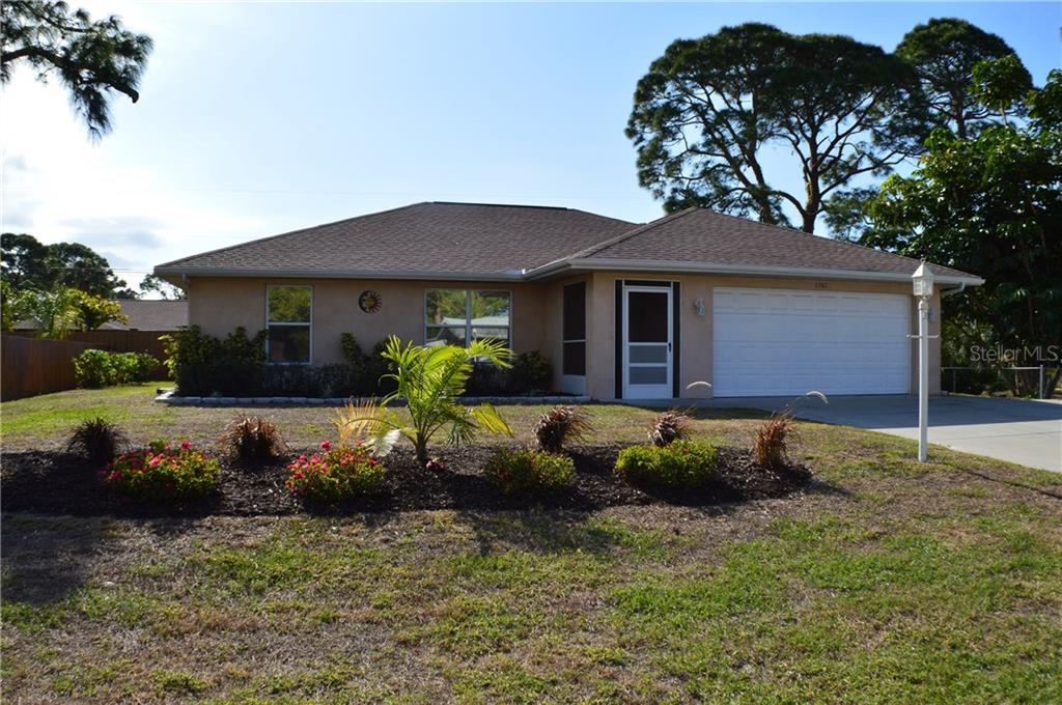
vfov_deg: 36.8
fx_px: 1061
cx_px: 531
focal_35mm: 36
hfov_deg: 53.2
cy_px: 352
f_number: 11
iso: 360
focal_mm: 24
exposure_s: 1/500
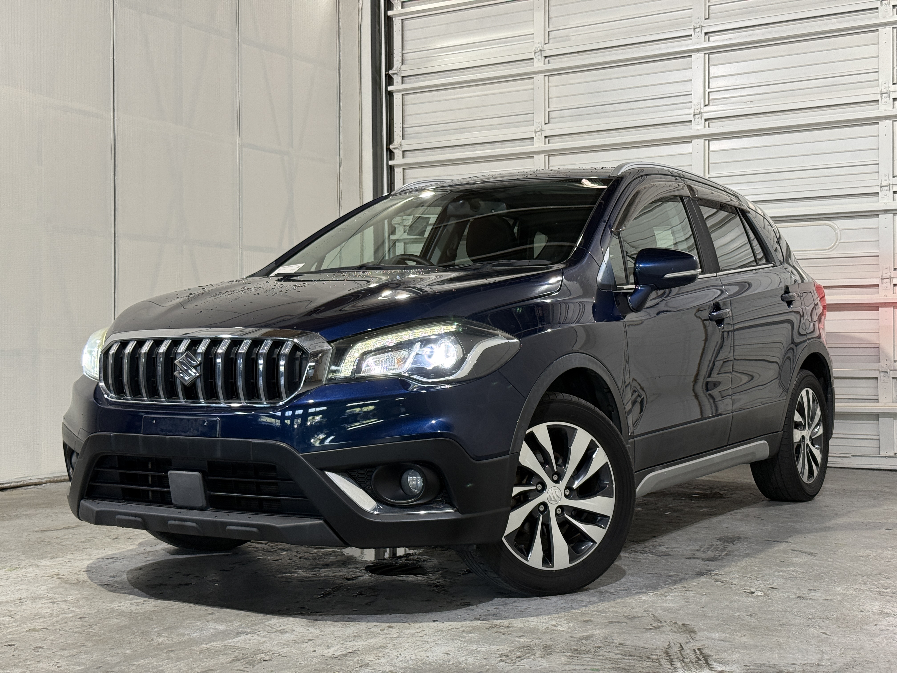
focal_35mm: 48
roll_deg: -0.1
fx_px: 1244
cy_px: 336
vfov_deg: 30.3
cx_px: 448
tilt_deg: -0.1
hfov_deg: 39.7
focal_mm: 6.76
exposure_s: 1/60
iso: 125
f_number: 1.78
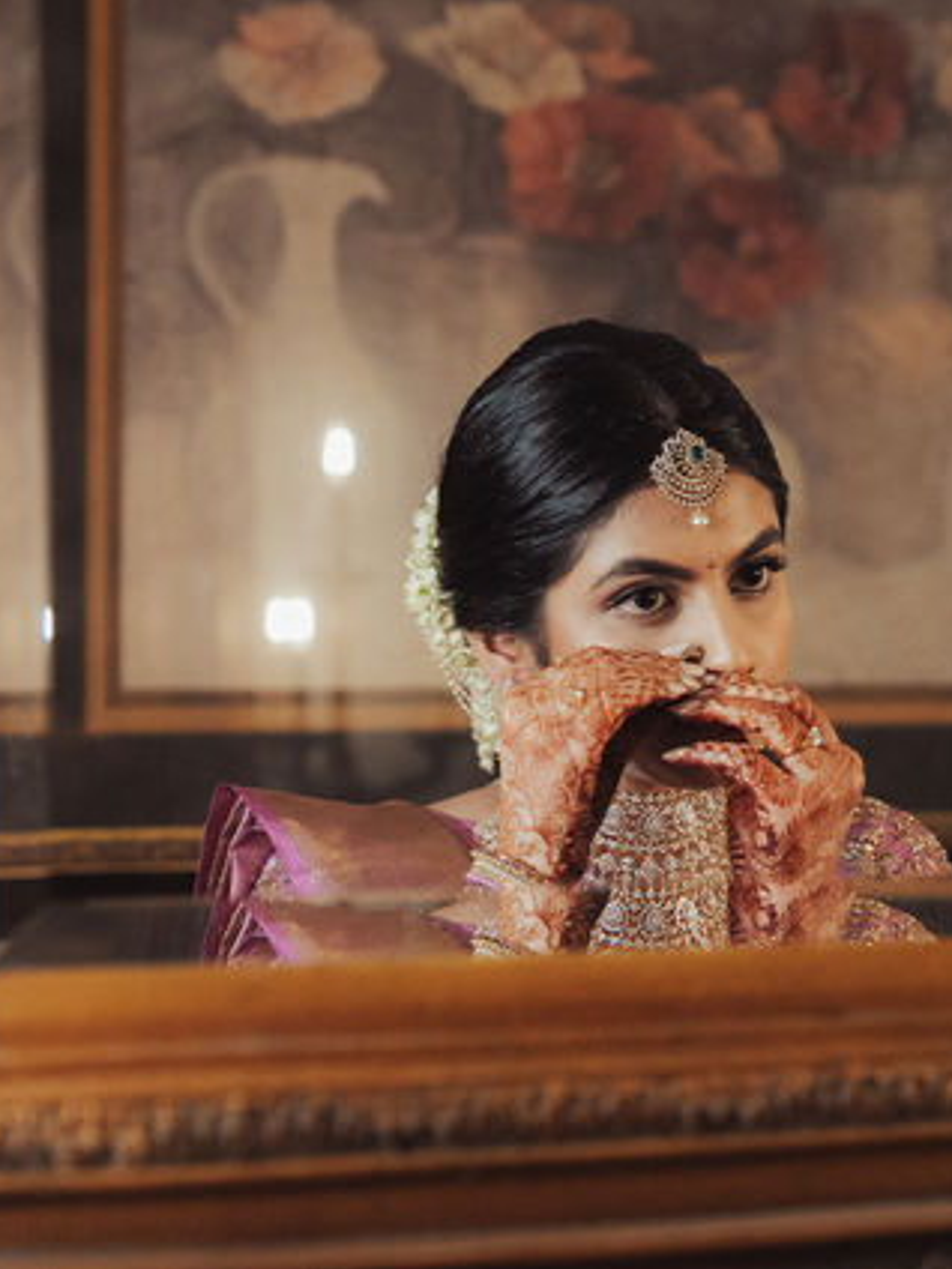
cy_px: 621
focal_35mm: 121
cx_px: 713
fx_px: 4437
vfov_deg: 16.3
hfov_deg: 12.2
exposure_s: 1/320
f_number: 3.2
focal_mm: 65
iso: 1600
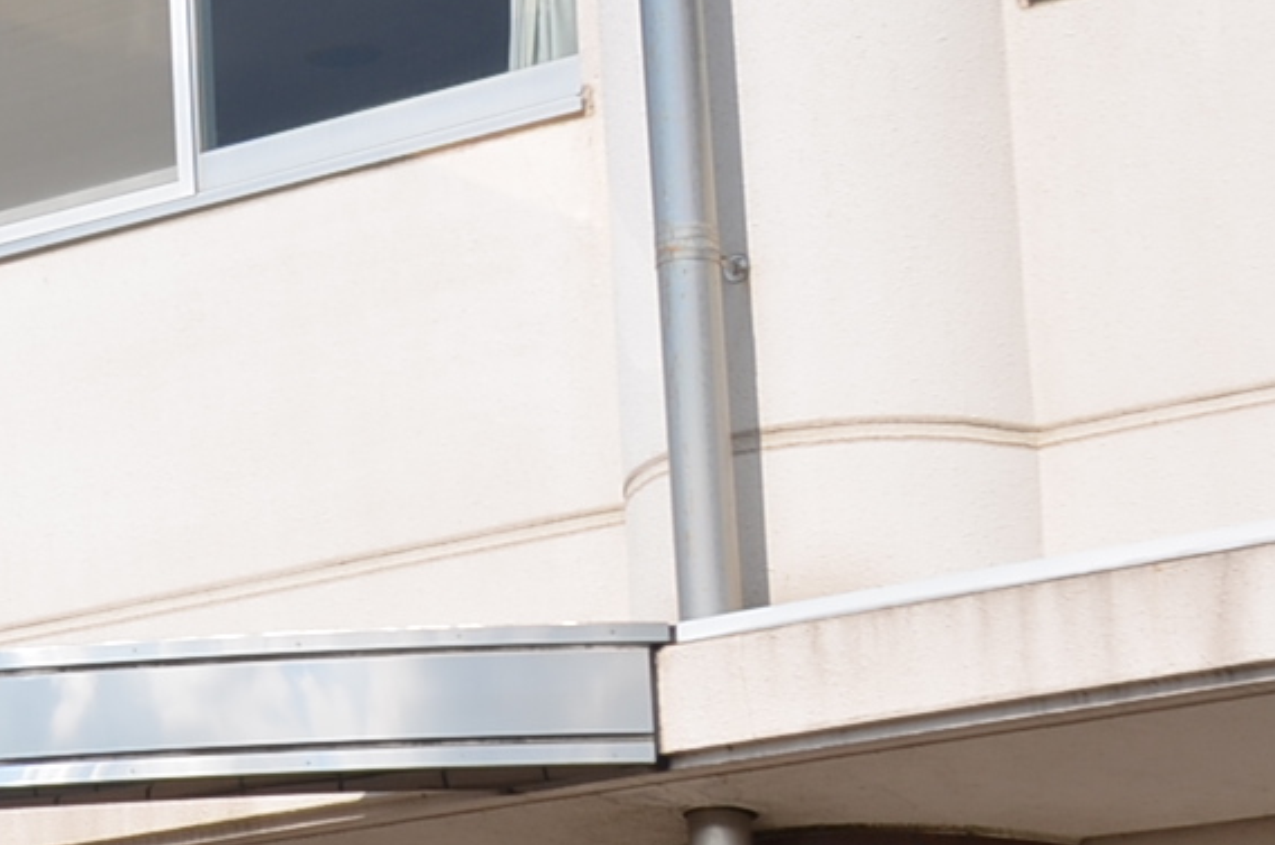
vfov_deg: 8.8
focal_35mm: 156
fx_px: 5514
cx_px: -1351
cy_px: 448
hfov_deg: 11.7
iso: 100
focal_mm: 24
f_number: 9
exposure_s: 1/200
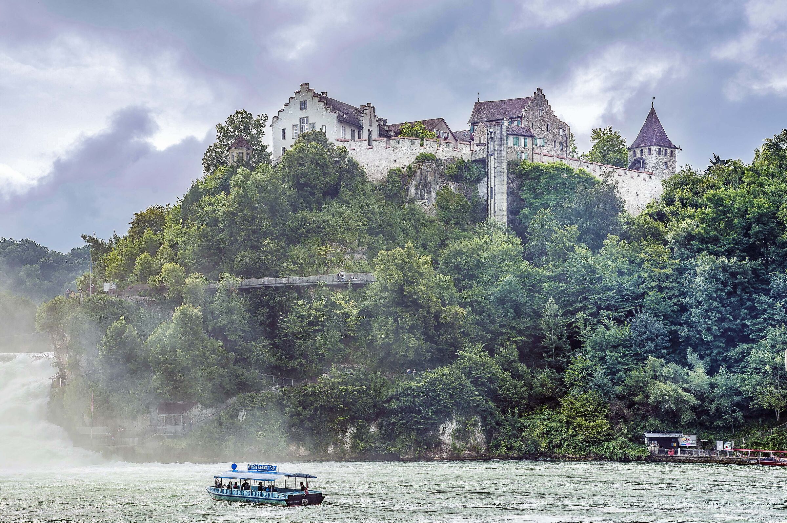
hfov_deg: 28.9
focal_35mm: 70
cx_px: 394
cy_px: 262
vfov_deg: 19.4
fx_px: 1529
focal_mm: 70
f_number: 9
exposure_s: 1/160
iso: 100
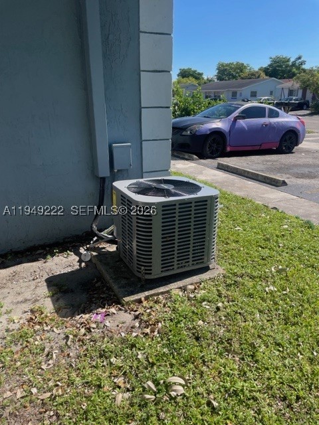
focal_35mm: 26
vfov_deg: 67.3
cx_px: 160
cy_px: 212
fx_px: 319
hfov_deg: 53.1
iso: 32
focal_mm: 4.2
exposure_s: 1/2132
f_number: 1.6
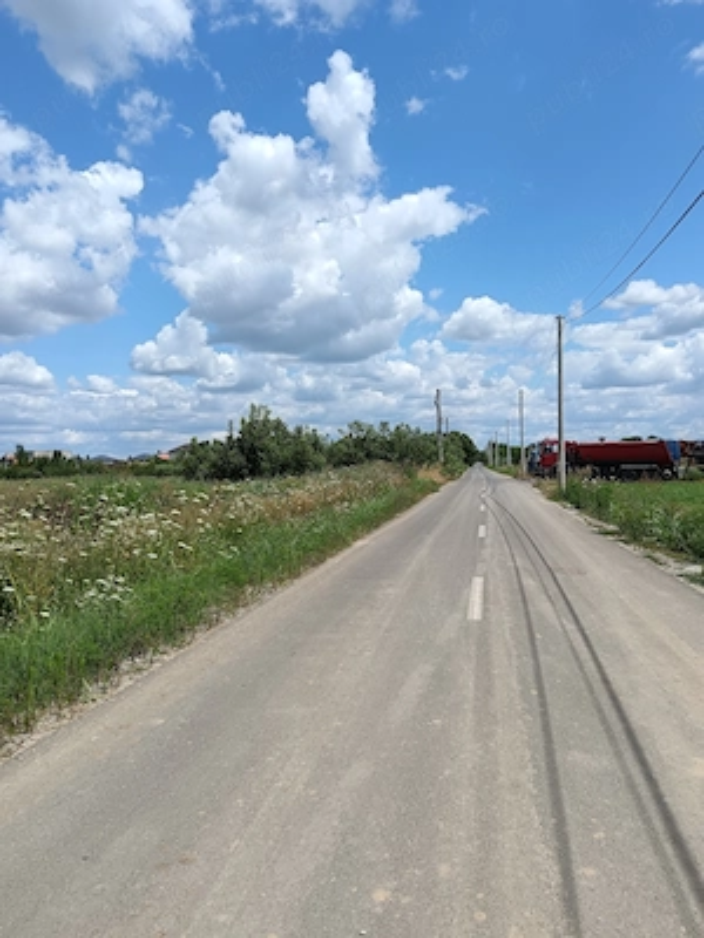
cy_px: 469
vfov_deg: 65.3
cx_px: 352
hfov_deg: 51.4
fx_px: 732
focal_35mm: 27
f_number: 1.9
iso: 104
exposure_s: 1/1357
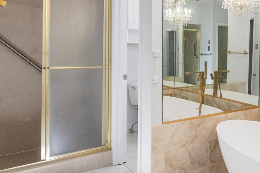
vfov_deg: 39.5
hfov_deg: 54.5
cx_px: 196
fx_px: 238
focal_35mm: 33
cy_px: 58
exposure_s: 1/80
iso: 800
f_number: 4.5
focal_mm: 10
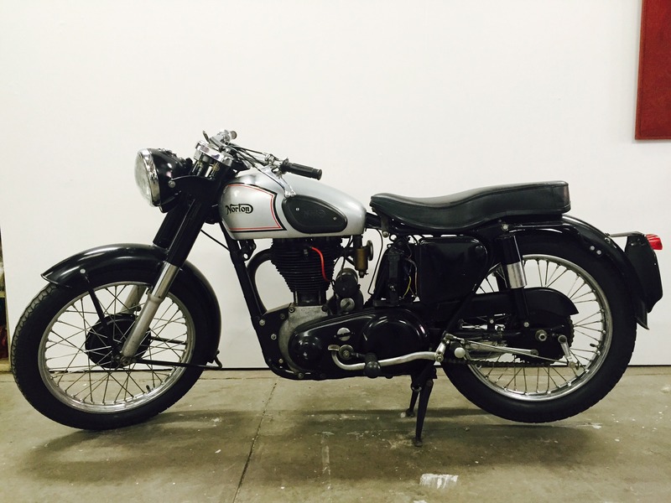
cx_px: 336
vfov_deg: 48.2
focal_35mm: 29
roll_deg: -0.2
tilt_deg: -8.1
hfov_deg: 61.7
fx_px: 562
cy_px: 252
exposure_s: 1/33
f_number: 2.2
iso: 200
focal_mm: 4.15
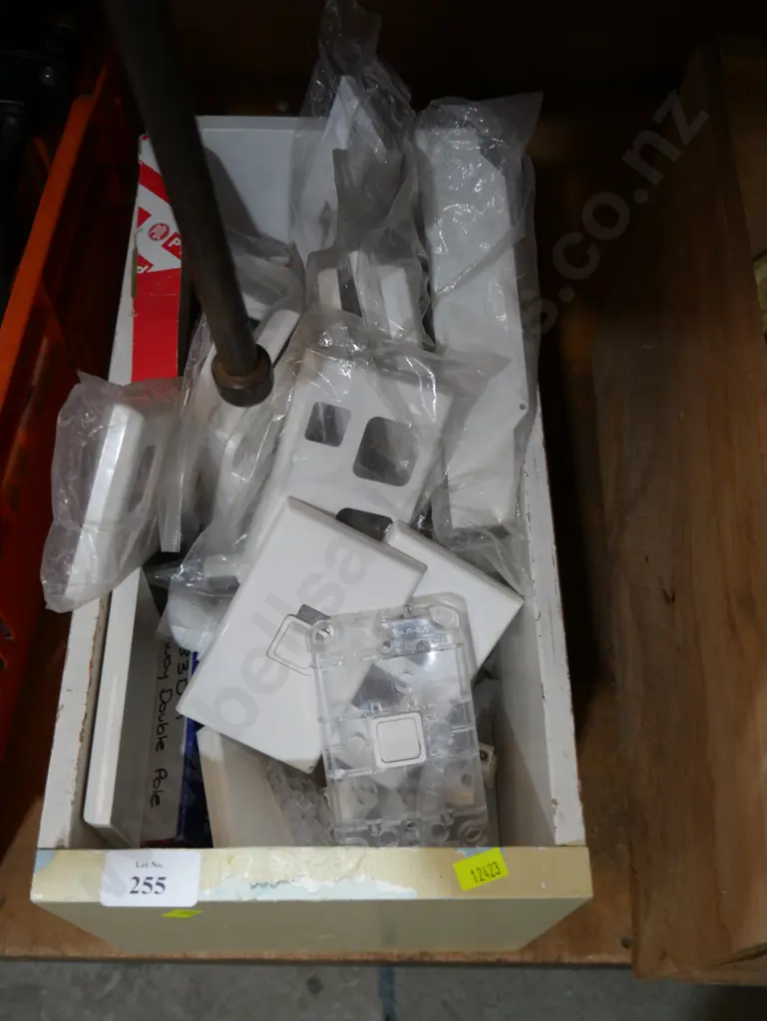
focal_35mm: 36
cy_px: 510
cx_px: 384
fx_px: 1063
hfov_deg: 39.7
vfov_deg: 51.3
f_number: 4
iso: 320
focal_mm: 18
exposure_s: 1/60
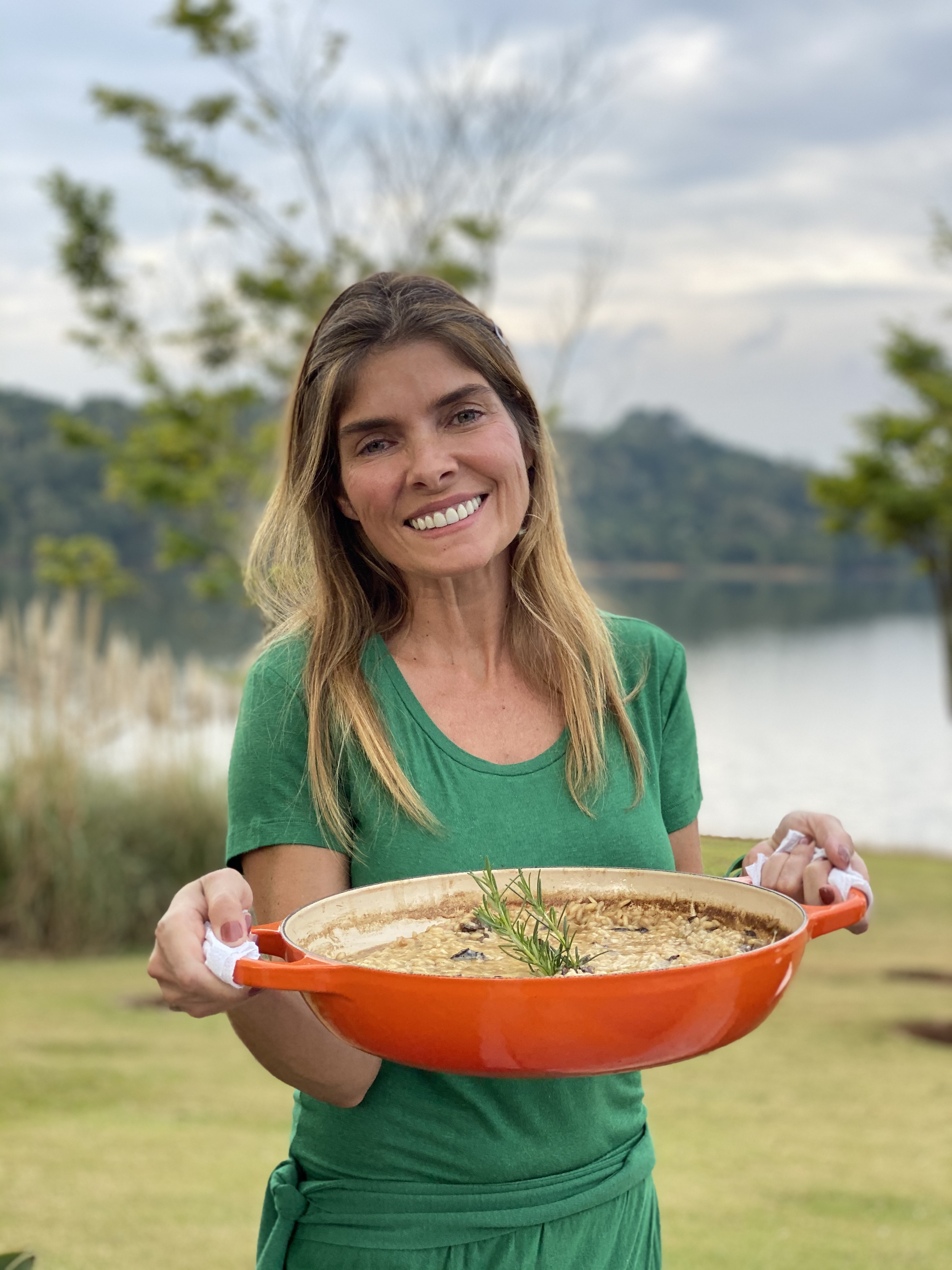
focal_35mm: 52
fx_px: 1907
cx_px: 476
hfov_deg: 28.0
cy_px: 635
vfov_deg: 36.8
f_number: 2
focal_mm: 6
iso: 40
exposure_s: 1/122
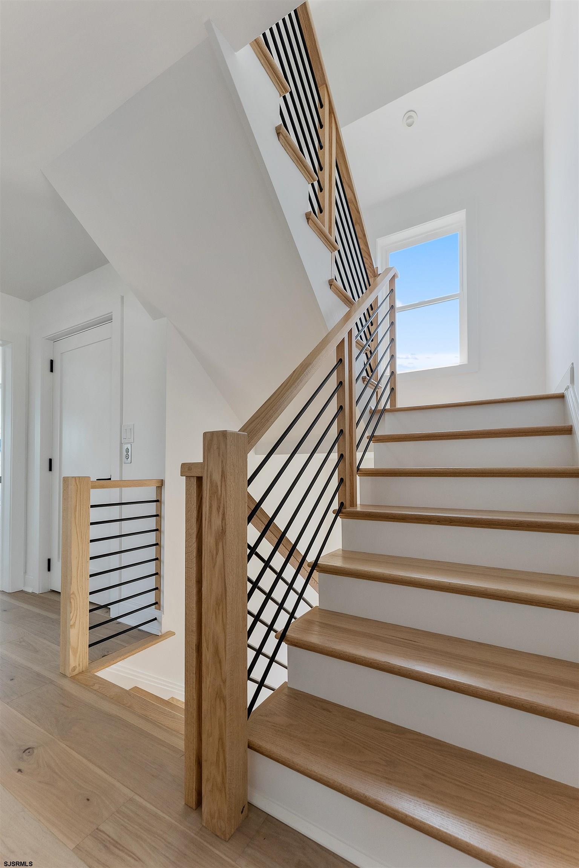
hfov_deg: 81.2
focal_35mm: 14
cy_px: 434
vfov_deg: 104.3
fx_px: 338
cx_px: 290
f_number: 7.1
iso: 400
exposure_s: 1/60
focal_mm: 14
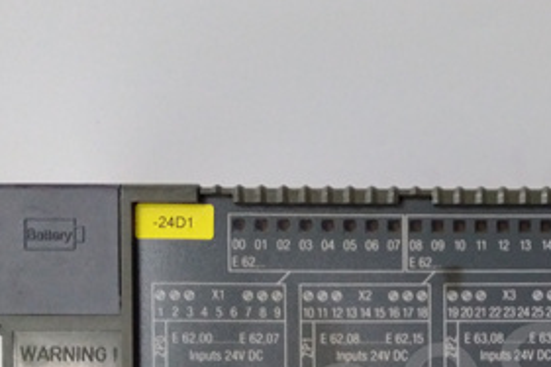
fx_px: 918
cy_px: 424
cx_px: 475
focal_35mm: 60
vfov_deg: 21.2
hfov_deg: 32.1
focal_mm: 3.79
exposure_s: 1/33
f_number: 2
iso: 565
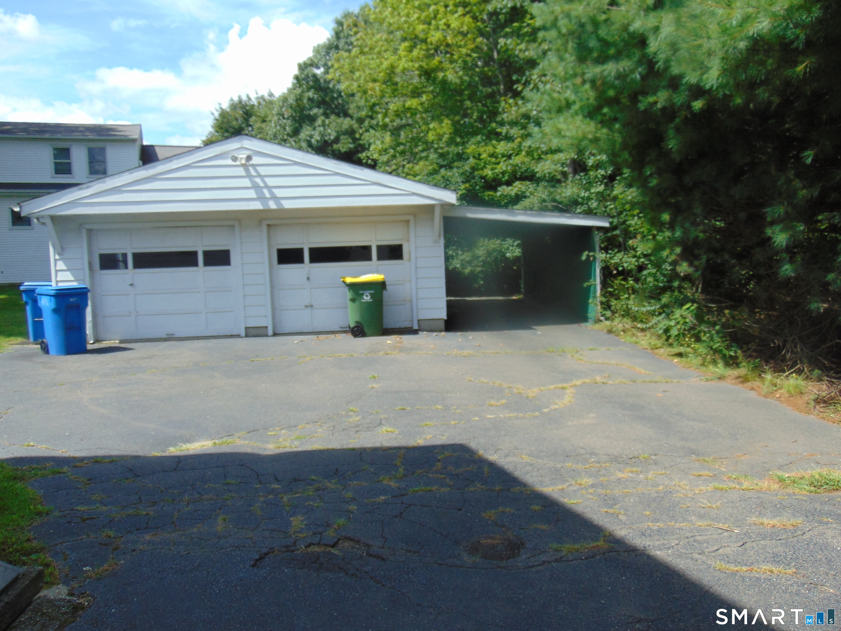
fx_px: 729
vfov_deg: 46.8
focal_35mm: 30
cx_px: 420
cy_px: 316
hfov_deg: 60.0
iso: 80
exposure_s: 1/640
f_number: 3.1
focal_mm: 5.4
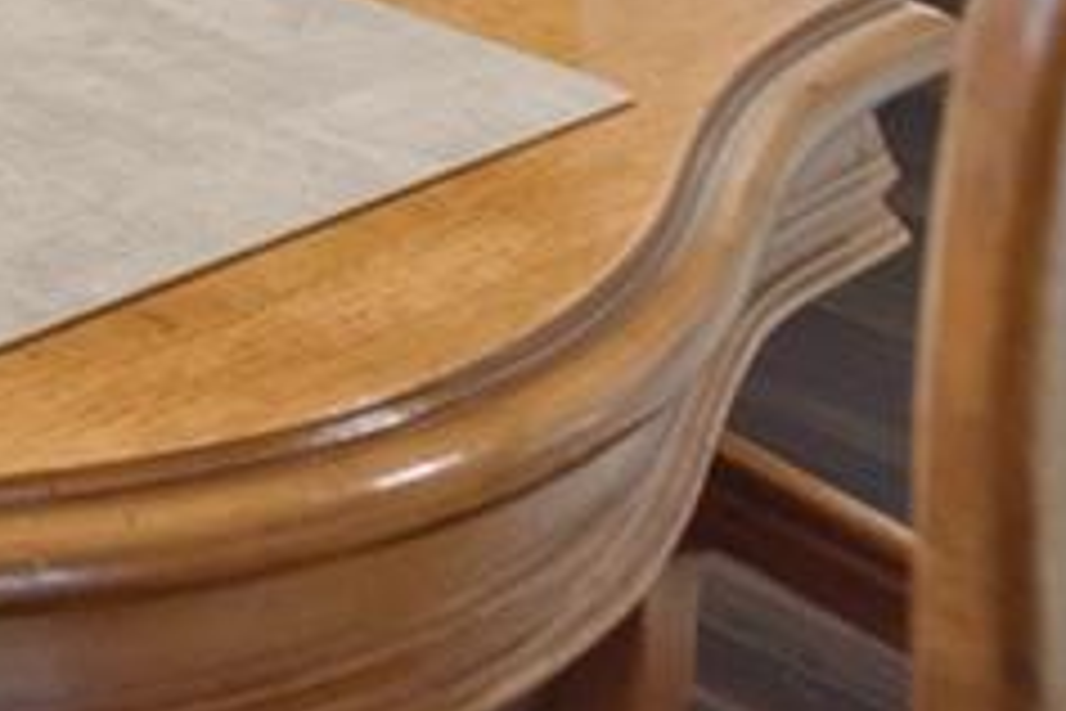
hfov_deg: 13.1
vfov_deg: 9.5
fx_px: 3405
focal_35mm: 115
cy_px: -1379
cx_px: -1534
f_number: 5.6
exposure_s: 1/30
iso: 400
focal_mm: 17
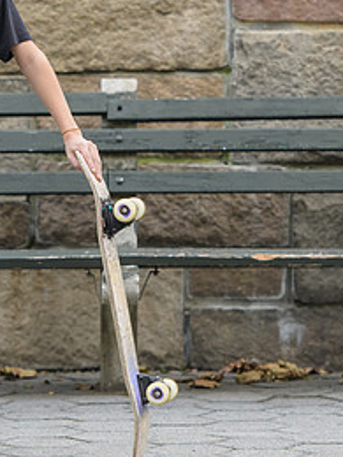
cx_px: 134
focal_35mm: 308
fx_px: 4069
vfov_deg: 6.4
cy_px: 150
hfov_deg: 4.8
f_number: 3.2
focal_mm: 140
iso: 800
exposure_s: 1/1250
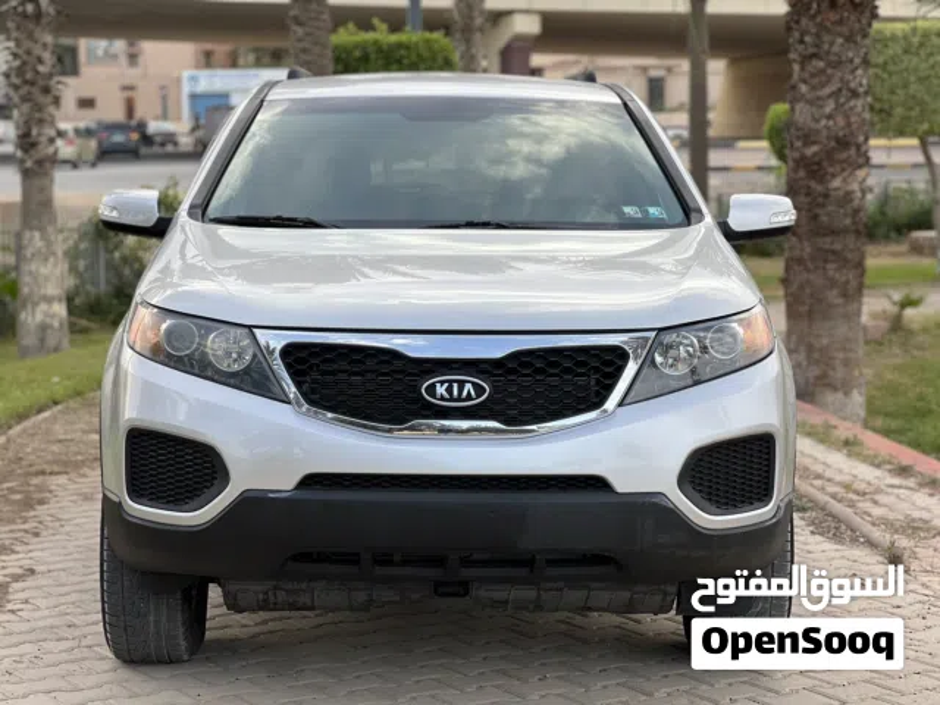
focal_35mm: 77
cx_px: 470
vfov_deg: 19.1
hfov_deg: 25.3
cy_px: 352
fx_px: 2091
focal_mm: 9
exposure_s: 1/121
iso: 32
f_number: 2.8
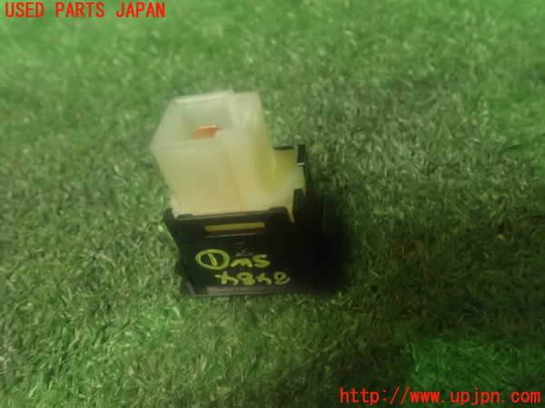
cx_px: 272
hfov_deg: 60.0
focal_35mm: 30
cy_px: 204
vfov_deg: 46.8
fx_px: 472
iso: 1600
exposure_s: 1/25
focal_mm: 5.5
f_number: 2.3
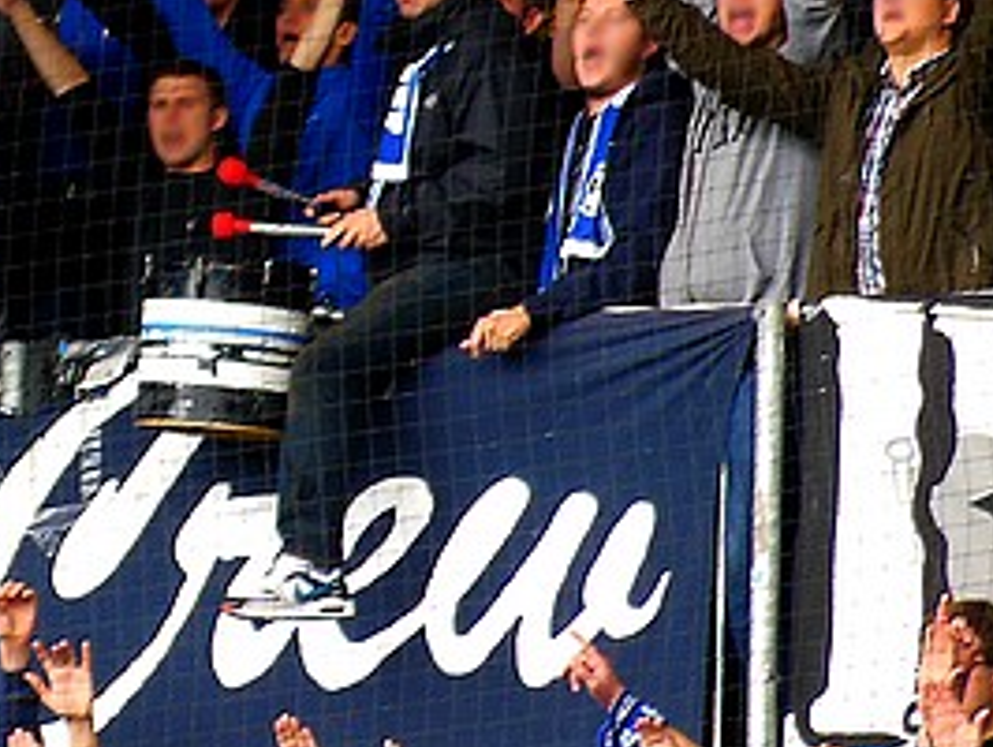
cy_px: -39
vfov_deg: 1.3
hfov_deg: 1.8
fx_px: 31784
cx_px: -332
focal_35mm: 1107
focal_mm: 70.1
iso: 320
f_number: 5.7
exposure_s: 1/60
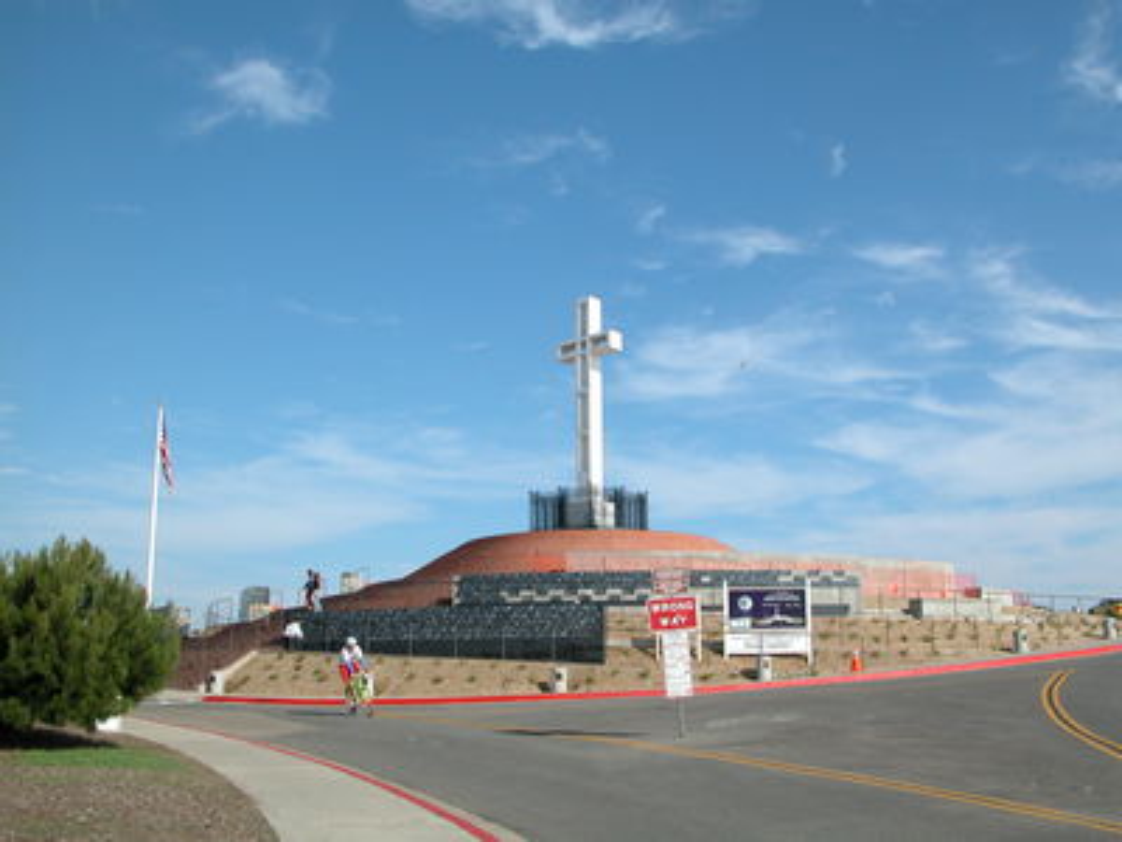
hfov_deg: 52.6
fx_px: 1134
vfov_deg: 40.7
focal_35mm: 35
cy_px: 421
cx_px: 561
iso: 100
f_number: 6.3
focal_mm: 9.2
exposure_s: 1/432
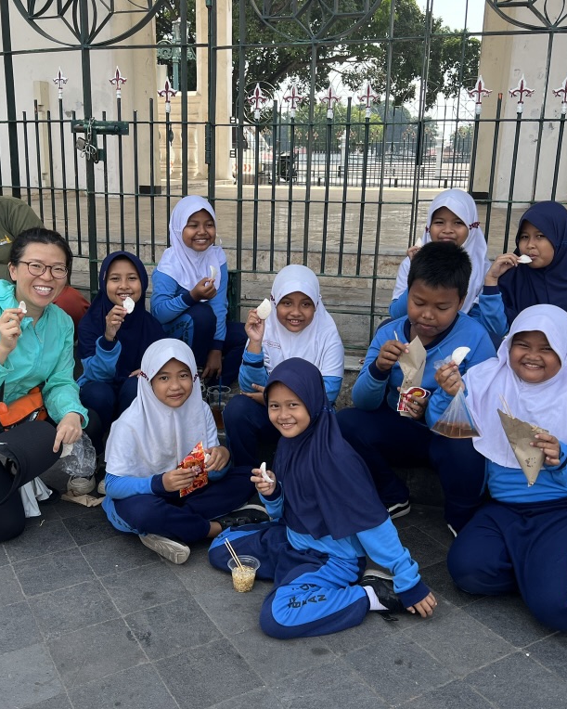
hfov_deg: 43.3
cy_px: 354
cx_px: 262
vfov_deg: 52.9
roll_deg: -0.9
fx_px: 713
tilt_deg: -13.7
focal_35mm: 34
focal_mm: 5.7
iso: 50
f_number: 1.5
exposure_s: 1/887
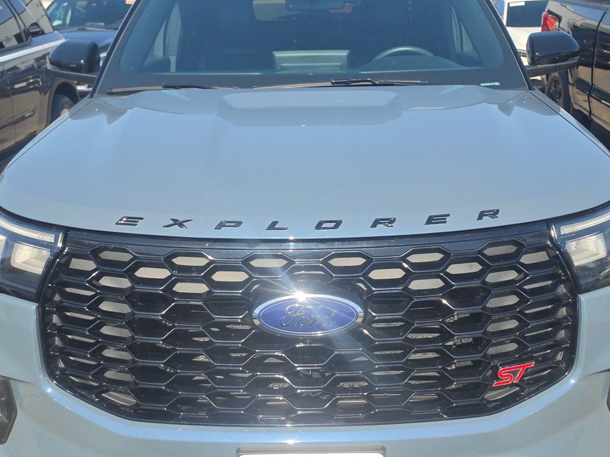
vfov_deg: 38.6
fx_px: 652
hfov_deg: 50.1
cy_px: 210
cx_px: 313
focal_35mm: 37
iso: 63
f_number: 1.4
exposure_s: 1/6148
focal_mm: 6.5
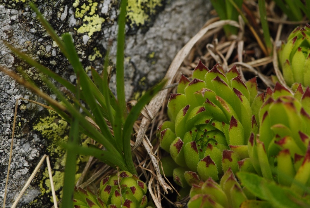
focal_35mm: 128
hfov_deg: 16.0
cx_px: 155
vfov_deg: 10.8
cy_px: 104
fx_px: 1100
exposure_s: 1/250
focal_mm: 85
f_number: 9
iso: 400
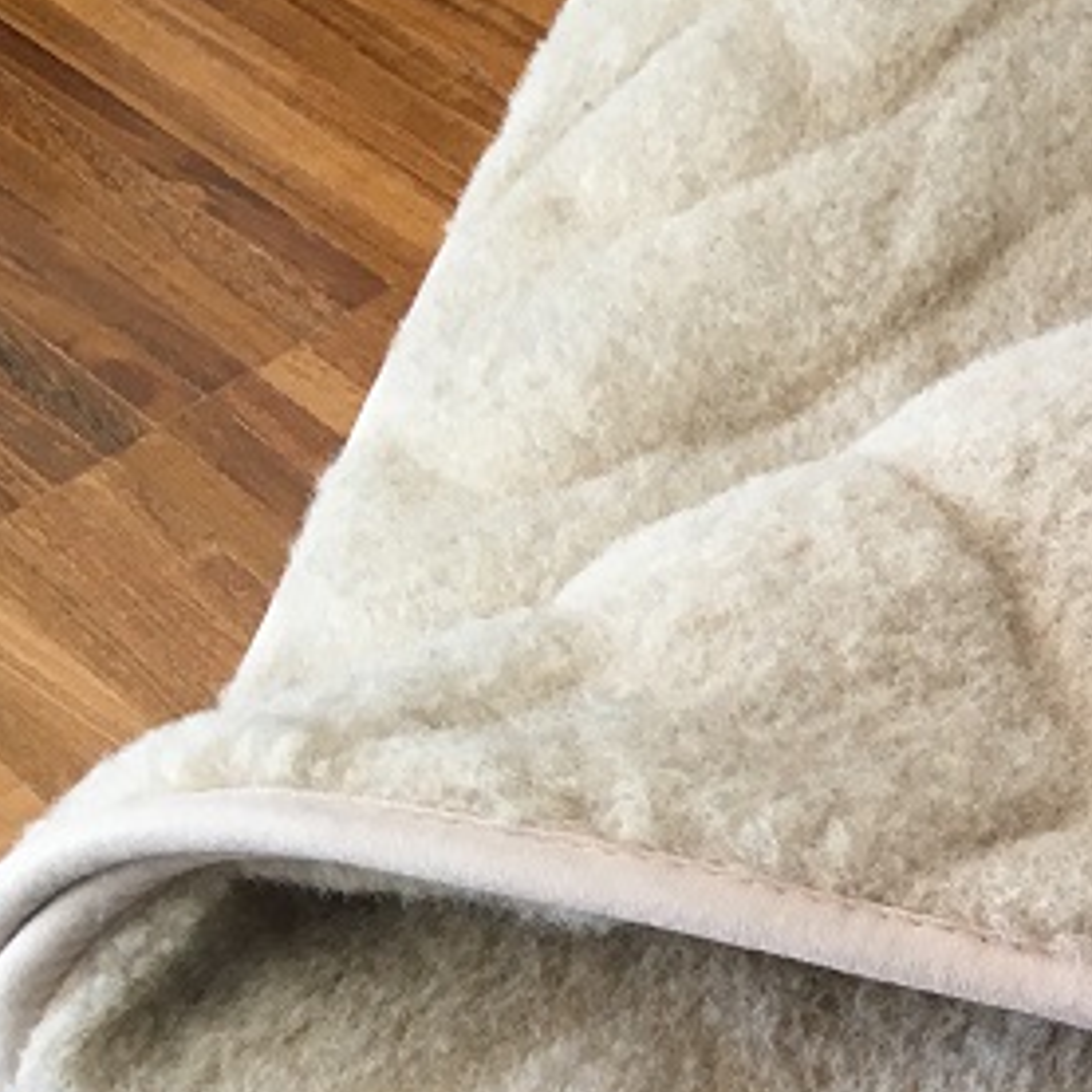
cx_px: 1423
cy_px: 816
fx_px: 2641
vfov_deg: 23.1
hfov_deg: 21.2
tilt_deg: -50.6
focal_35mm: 74
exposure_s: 1/33
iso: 100
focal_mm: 4.15
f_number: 2.2
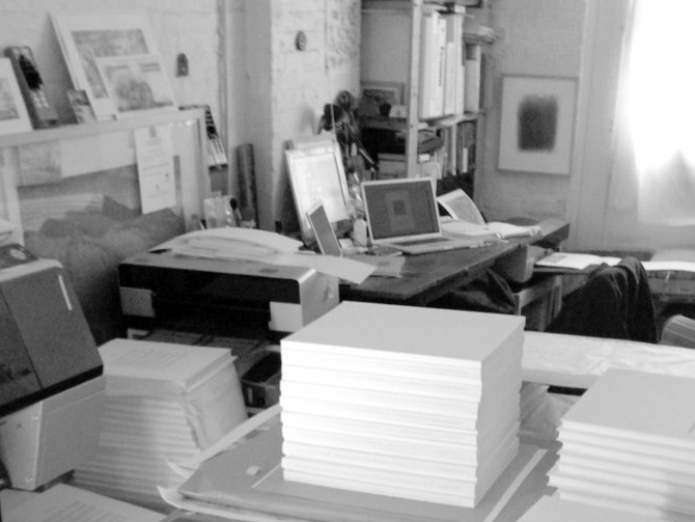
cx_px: 392
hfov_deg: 30.7
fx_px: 1265
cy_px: 462
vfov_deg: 22.8
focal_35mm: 63
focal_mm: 4.13
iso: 200
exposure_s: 1/20
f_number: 2.4
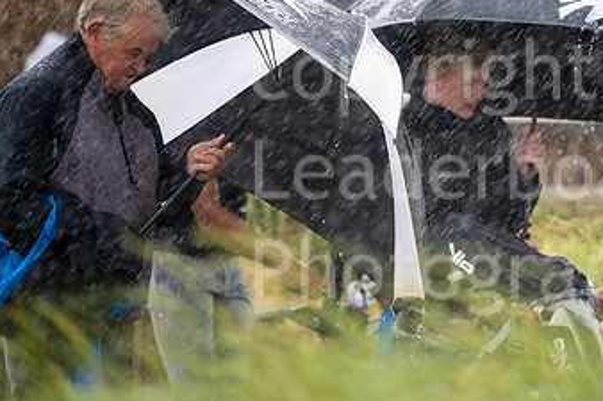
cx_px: 485
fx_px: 8622
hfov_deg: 4.0
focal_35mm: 515
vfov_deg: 2.7
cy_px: 186
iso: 400
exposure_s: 1/500
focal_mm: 300
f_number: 4
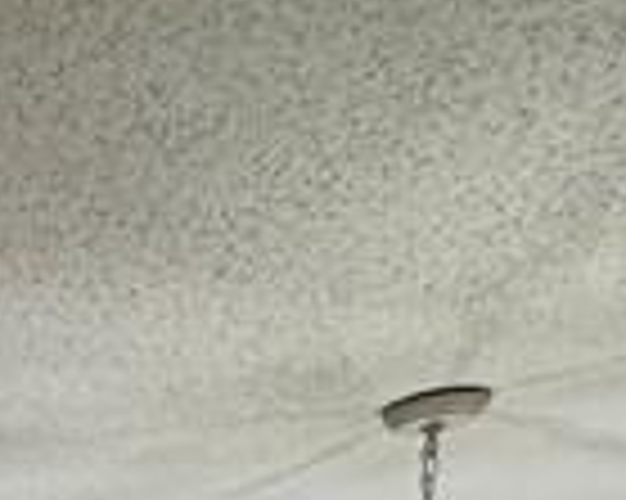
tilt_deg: -6.9
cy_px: 1329
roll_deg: -0.3
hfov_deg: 13.2
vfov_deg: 11.5
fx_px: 1870
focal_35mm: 101
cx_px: -950
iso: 320
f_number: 2.2
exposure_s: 1/120
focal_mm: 2.22
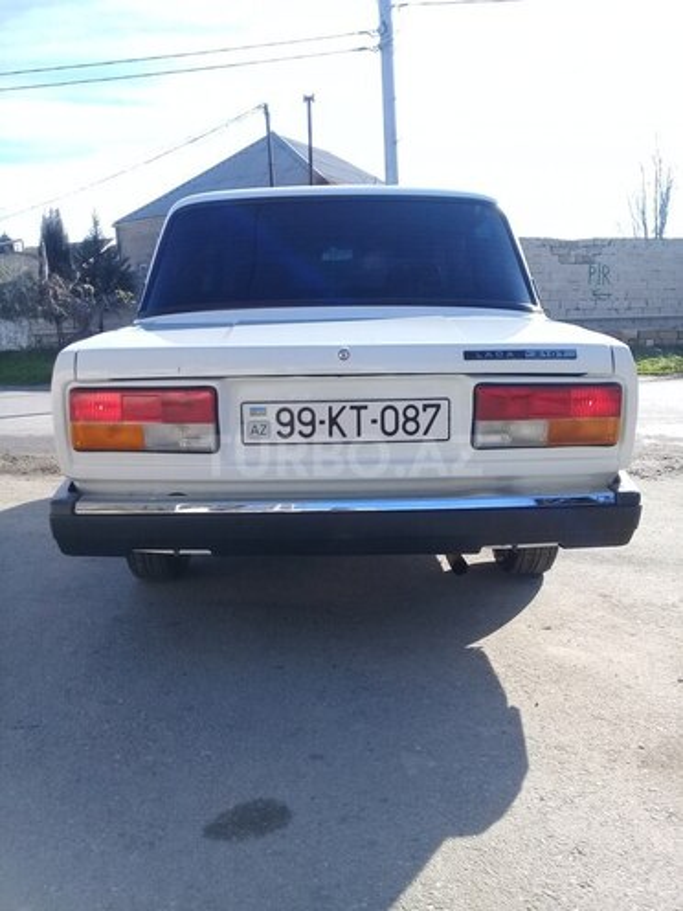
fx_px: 816
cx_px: 342
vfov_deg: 58.4
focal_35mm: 31
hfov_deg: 45.4
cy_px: 456
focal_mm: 3.3
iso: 50
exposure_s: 1/696
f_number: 2.2
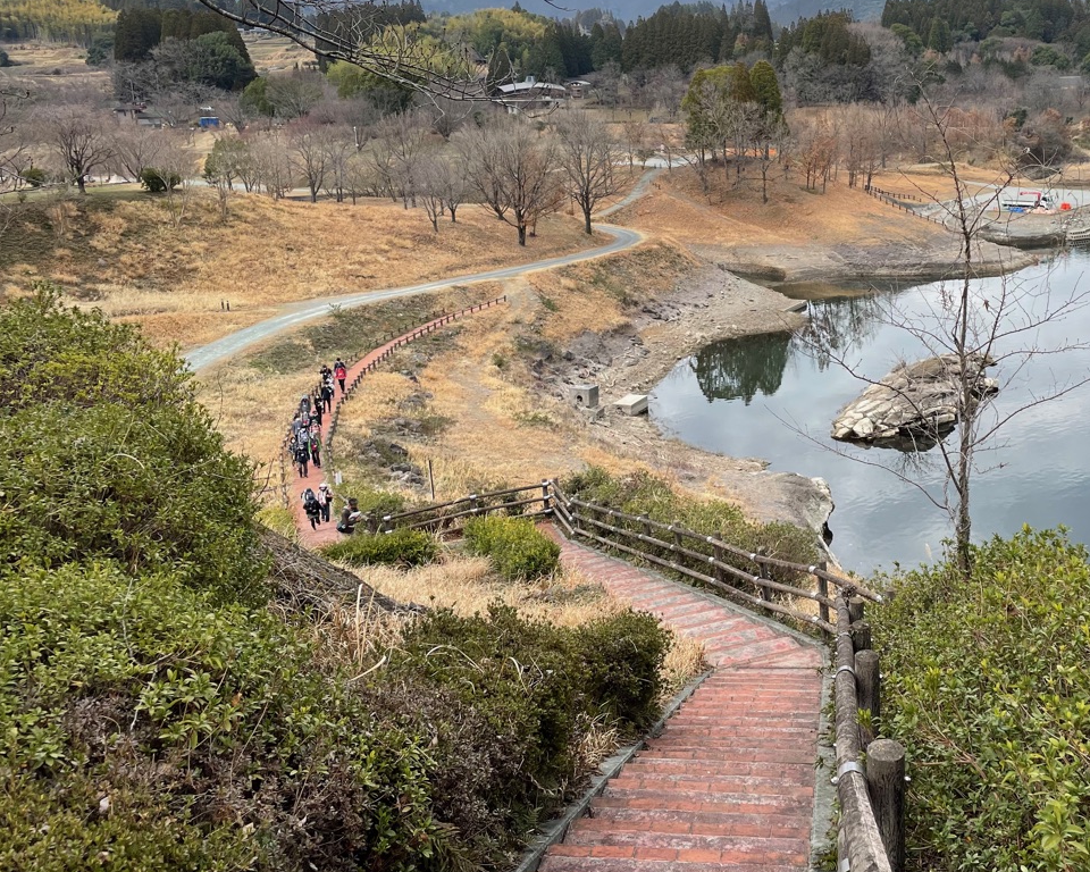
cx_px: 772
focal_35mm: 37
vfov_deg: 40.0
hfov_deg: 47.8
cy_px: 368
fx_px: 1194
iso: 32
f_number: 1.6
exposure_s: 1/979
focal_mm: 4.2
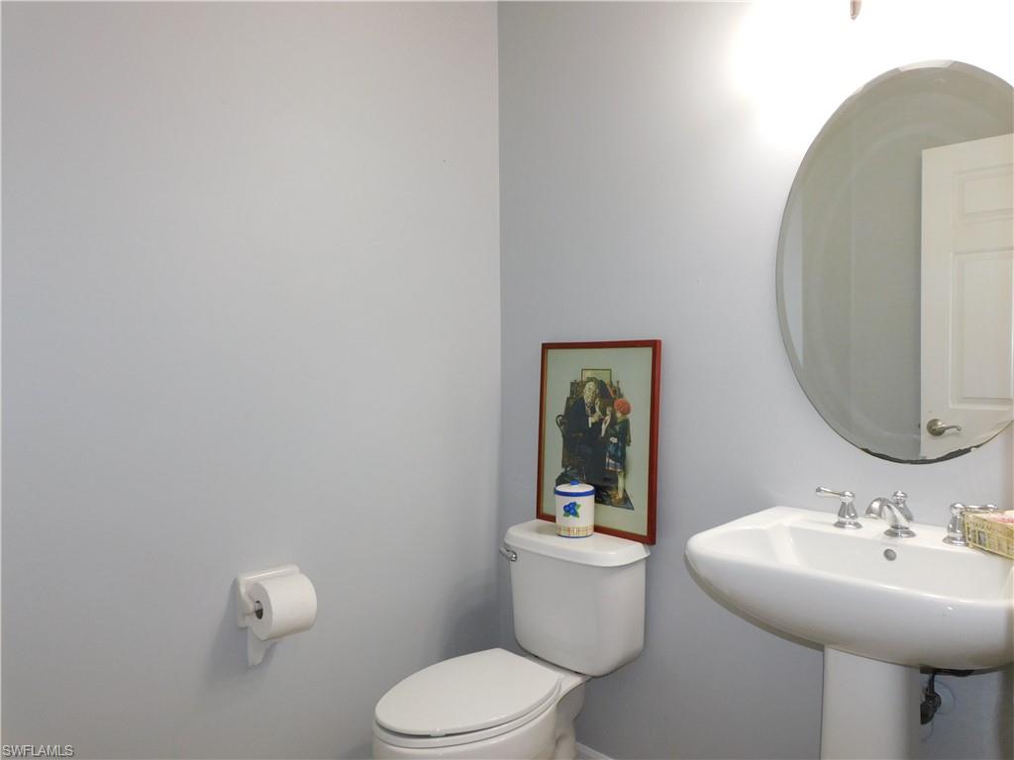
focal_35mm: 24
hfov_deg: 71.6
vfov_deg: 56.8
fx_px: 703
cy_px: 380
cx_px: 507
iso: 200
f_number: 3.3
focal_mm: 4.3
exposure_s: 1/30
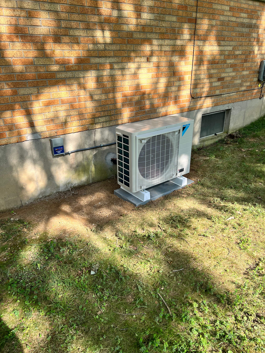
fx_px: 265
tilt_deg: -23.1
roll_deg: +0.8
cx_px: 132
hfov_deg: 53.1
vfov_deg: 67.3
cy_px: 176
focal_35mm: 26
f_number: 1.5
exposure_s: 1/853
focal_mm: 5.7
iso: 50
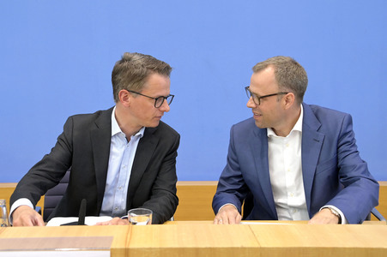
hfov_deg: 43.6
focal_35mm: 45
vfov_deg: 29.8
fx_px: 483
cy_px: 128
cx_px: 194
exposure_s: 1/400
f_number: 5.6
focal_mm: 45
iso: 4000
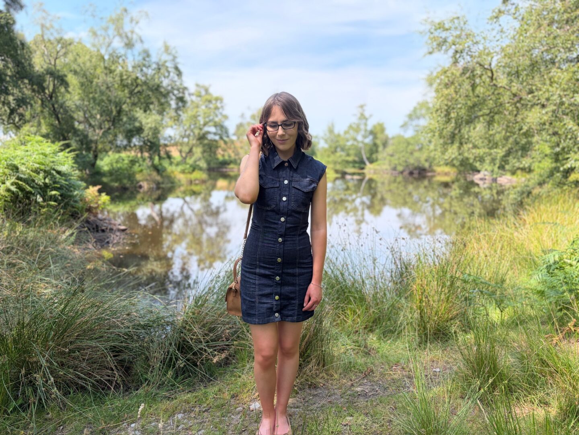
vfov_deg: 53.1
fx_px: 435
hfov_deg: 67.3
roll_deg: -0.1
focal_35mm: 26
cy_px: 218
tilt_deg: -7.3
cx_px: 290
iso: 64
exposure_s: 1/920
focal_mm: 5.96
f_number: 1.6
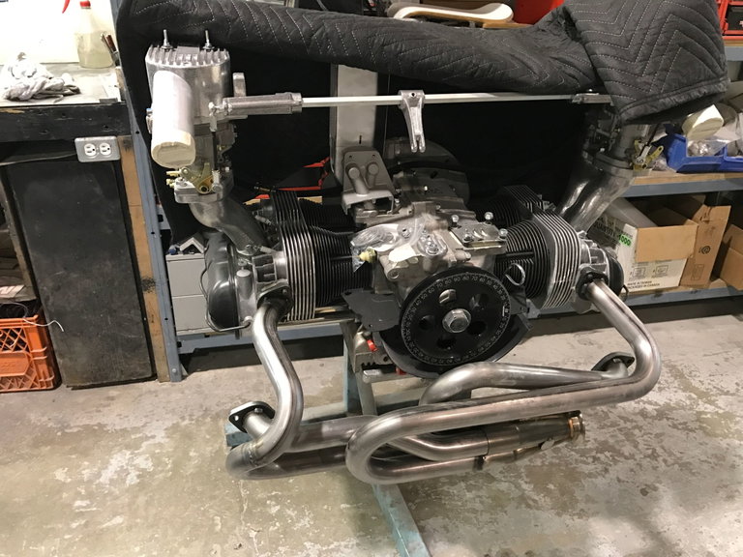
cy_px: 278
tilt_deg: -26.8
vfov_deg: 49.7
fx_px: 601
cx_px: 372
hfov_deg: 63.4
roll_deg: -0.9
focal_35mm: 28
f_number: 1.8
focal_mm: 3.99
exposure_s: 1/15
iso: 80
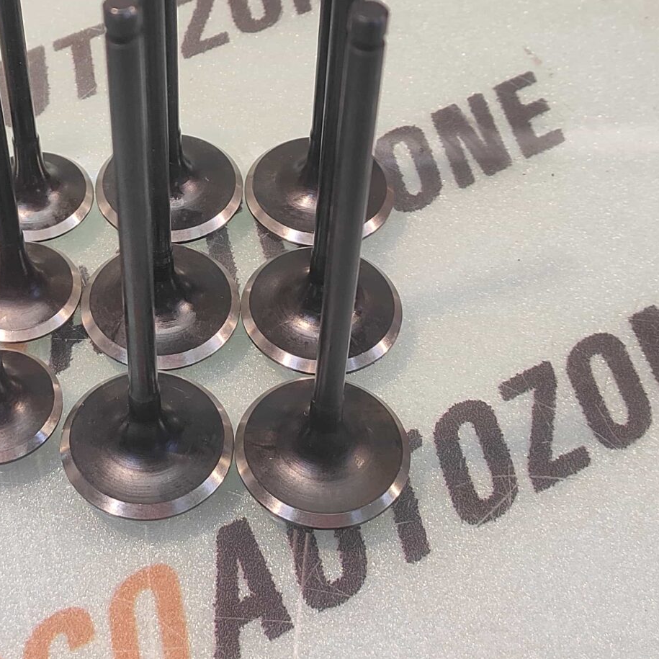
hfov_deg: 38.8
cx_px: 155
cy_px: 170
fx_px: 905
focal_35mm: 42
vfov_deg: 39.0
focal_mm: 4.74
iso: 177
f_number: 1.79
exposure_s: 1/33
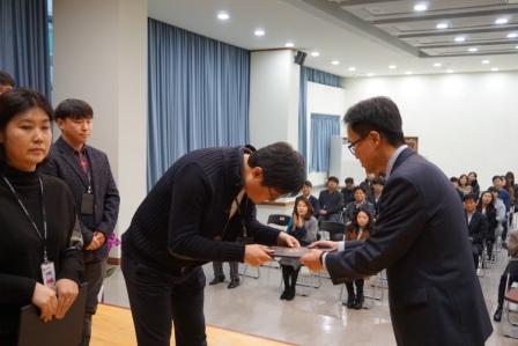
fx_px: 540
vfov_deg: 35.5
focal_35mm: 38
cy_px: 173
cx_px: 259
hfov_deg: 51.3
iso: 2500
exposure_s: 1/160
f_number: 4.5
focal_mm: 25
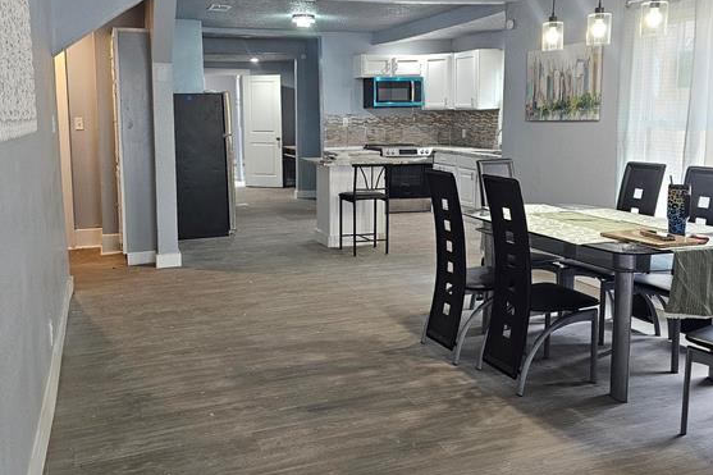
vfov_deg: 39.8
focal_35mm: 33
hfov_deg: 57.2
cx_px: 348
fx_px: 653
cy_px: 192
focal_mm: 6.3
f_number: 1.7
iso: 400
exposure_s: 1/120
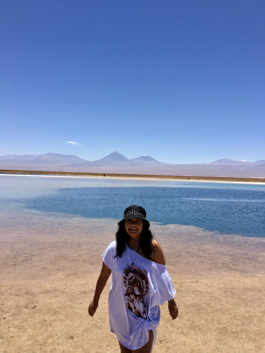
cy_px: 176
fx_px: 296
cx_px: 132
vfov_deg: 61.7
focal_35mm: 29
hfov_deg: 48.2
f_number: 2.2
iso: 25
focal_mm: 4.15
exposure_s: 1/2137
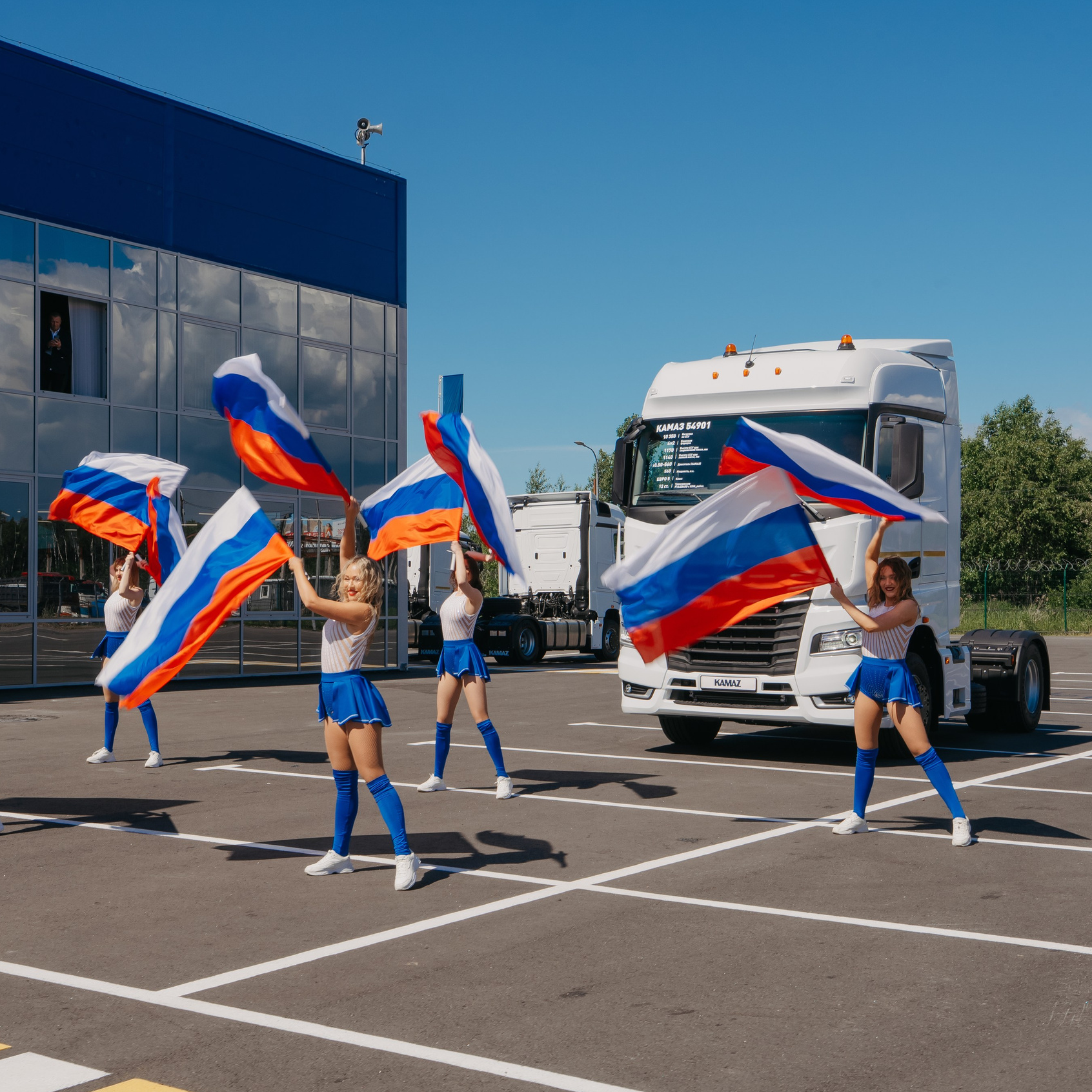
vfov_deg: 37.6
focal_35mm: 45
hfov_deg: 37.3
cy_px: 544
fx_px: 1606
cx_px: 407
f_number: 16
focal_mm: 35
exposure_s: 1/125
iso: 160
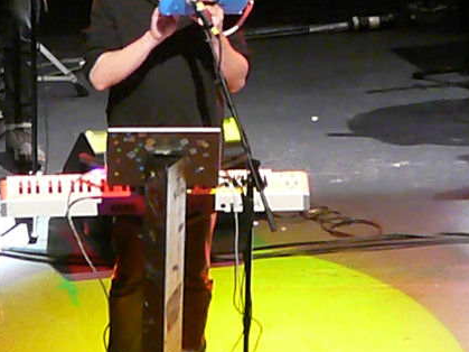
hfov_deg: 3.5
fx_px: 7653
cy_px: 86
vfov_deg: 2.6
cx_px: 178
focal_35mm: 565
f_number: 4.2
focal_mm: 52
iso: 1600
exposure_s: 1/20
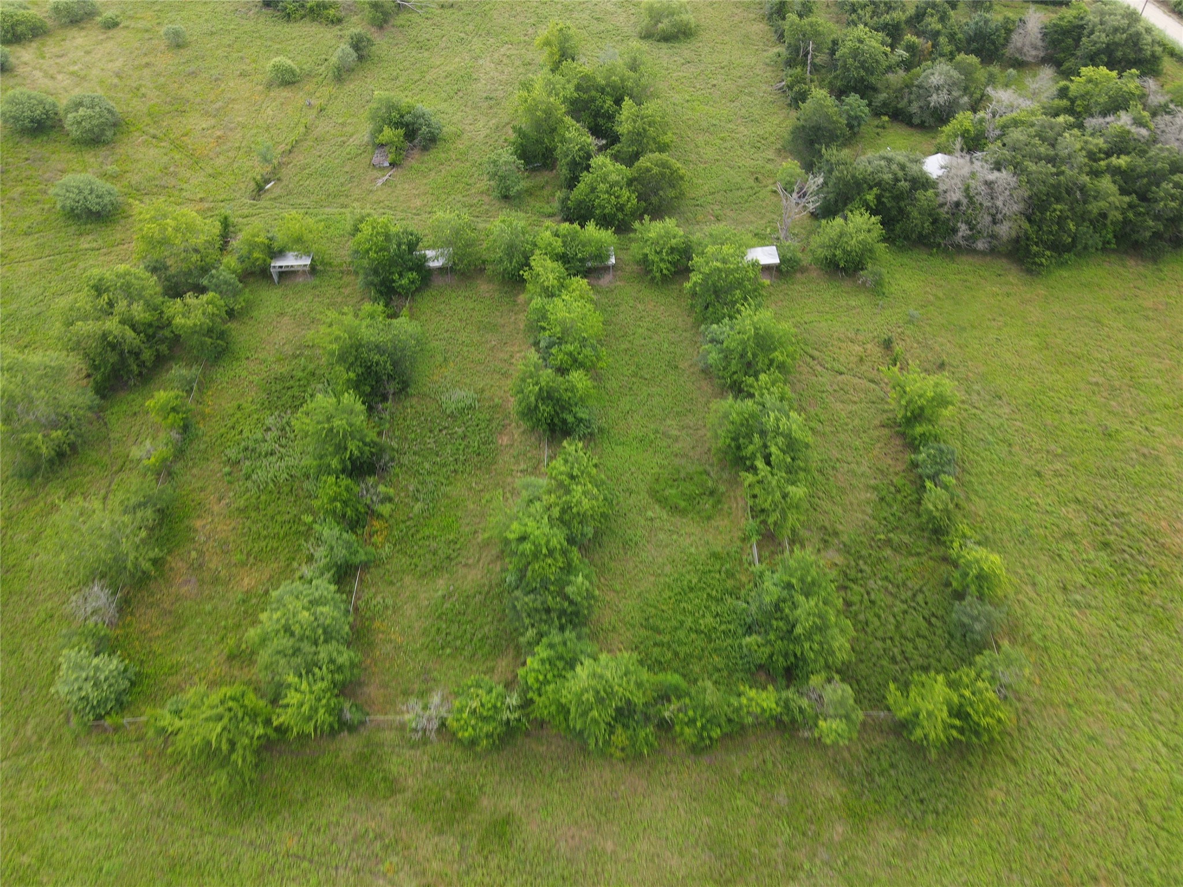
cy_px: 444
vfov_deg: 56.8
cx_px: 592
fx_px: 820
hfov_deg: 71.6
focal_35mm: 24
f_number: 2.8
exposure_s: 1/20
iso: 110
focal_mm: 4.5
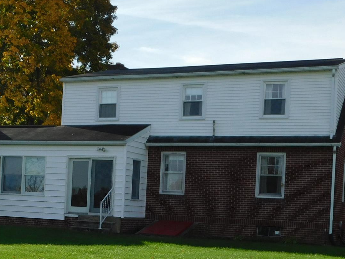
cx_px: 77
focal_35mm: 68
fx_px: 678
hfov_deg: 28.1
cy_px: 210
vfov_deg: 21.3
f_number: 3.5
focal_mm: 6.3
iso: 125
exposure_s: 1/1000
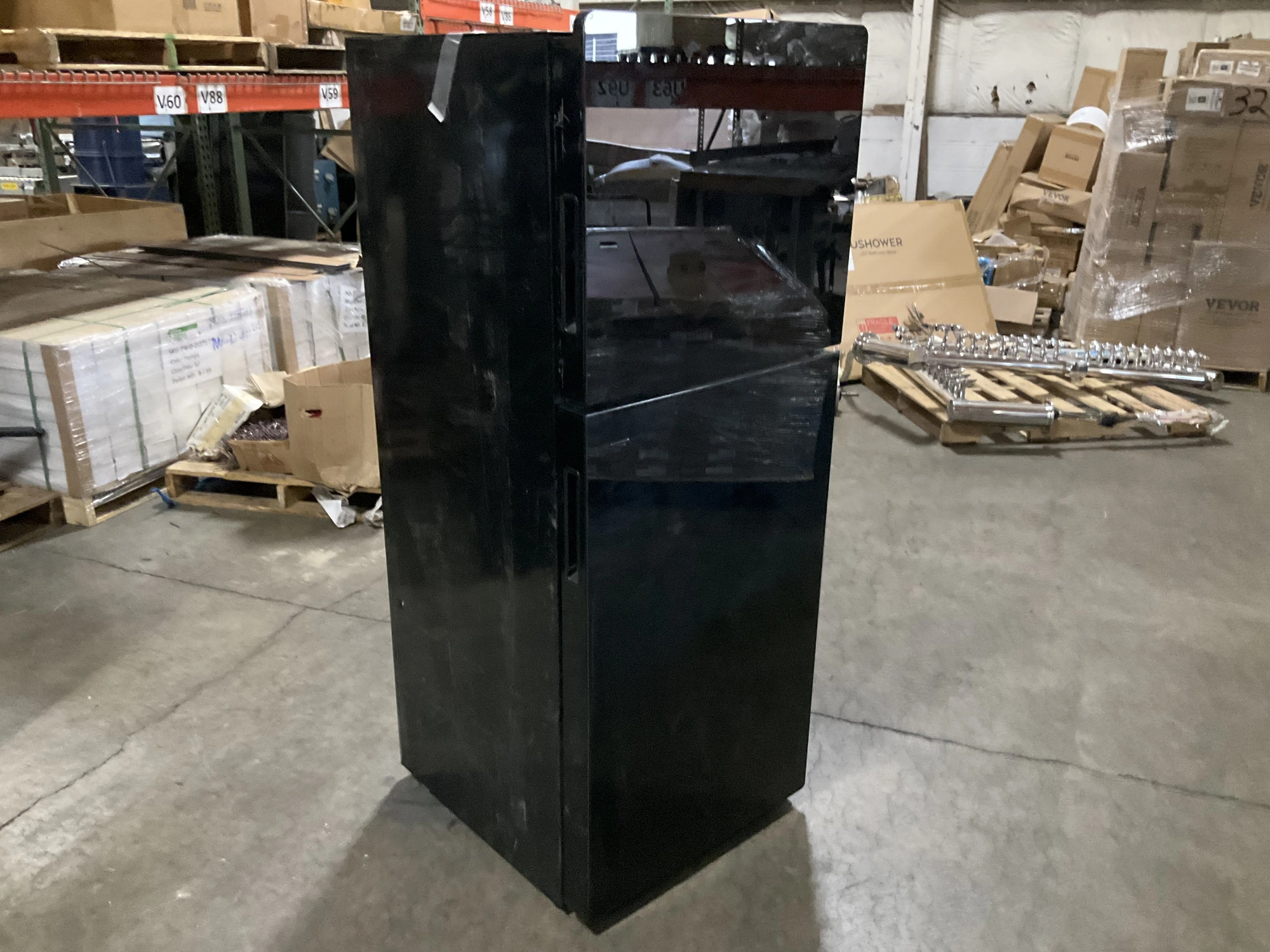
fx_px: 1064
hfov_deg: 61.7
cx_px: 635
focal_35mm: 29
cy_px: 476
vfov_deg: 48.2
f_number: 1.8
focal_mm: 3
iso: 500
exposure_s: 1/30
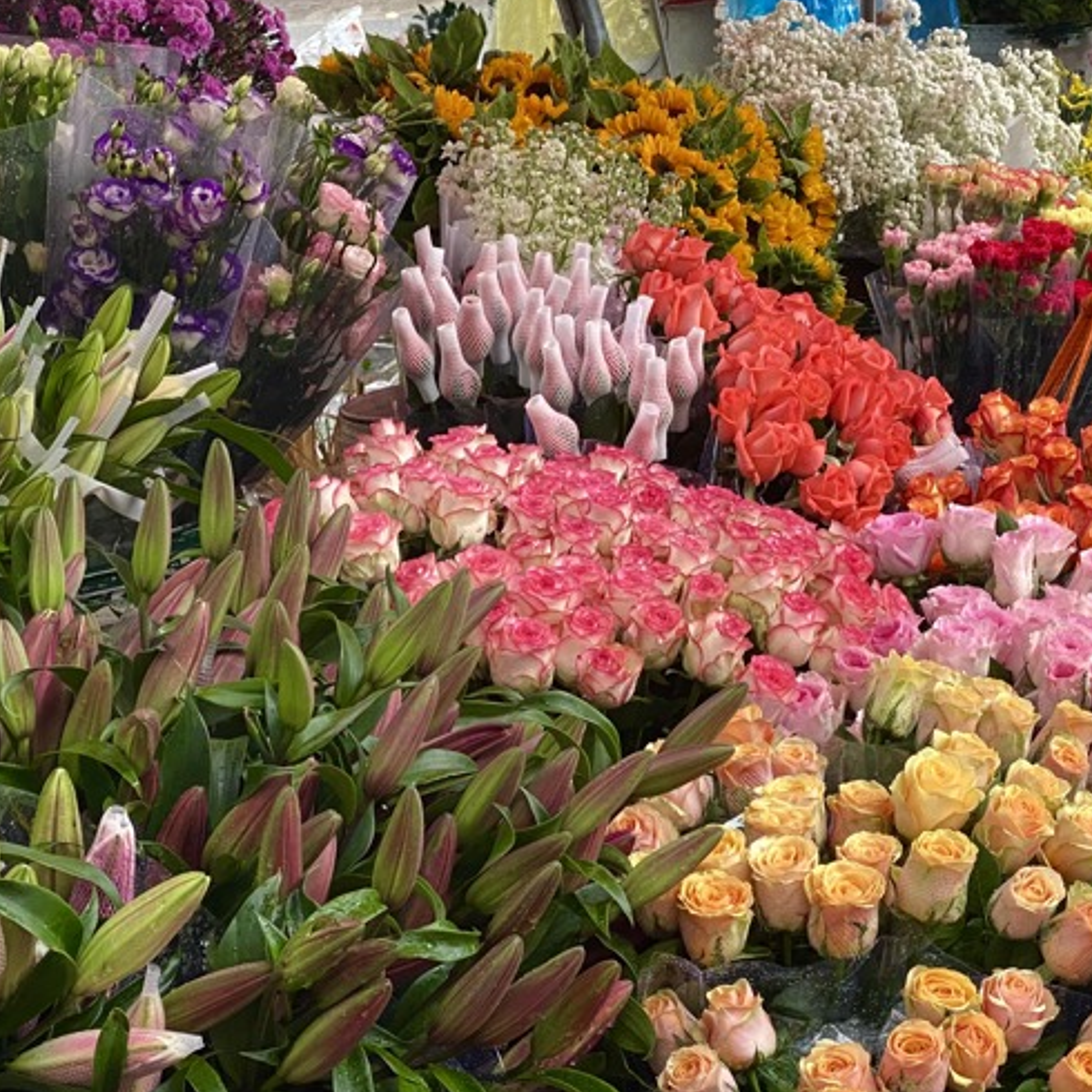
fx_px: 3212
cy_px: 771
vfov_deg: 19.2
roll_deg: +6.0
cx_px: 626
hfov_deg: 19.3
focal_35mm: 90
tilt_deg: -16.9
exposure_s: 1/121
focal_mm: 6
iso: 125
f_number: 2
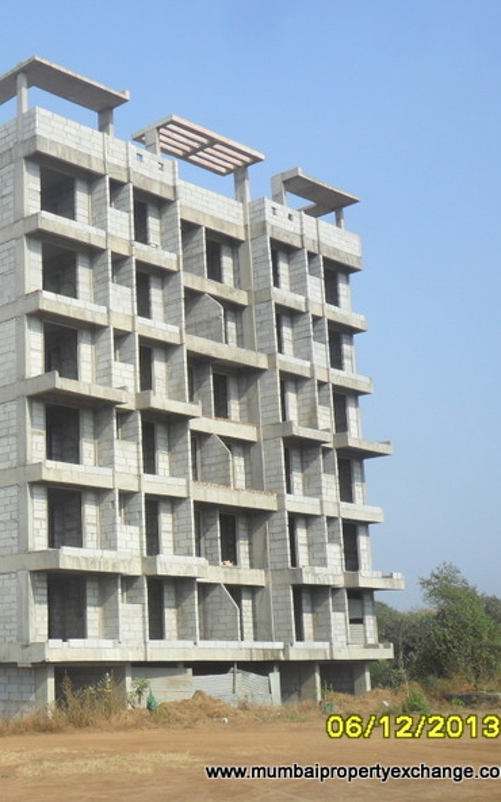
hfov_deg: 23.4
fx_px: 1158
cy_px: 398
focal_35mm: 53
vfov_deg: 38.2
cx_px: 1
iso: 100
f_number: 4
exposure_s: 1/750
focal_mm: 6.6
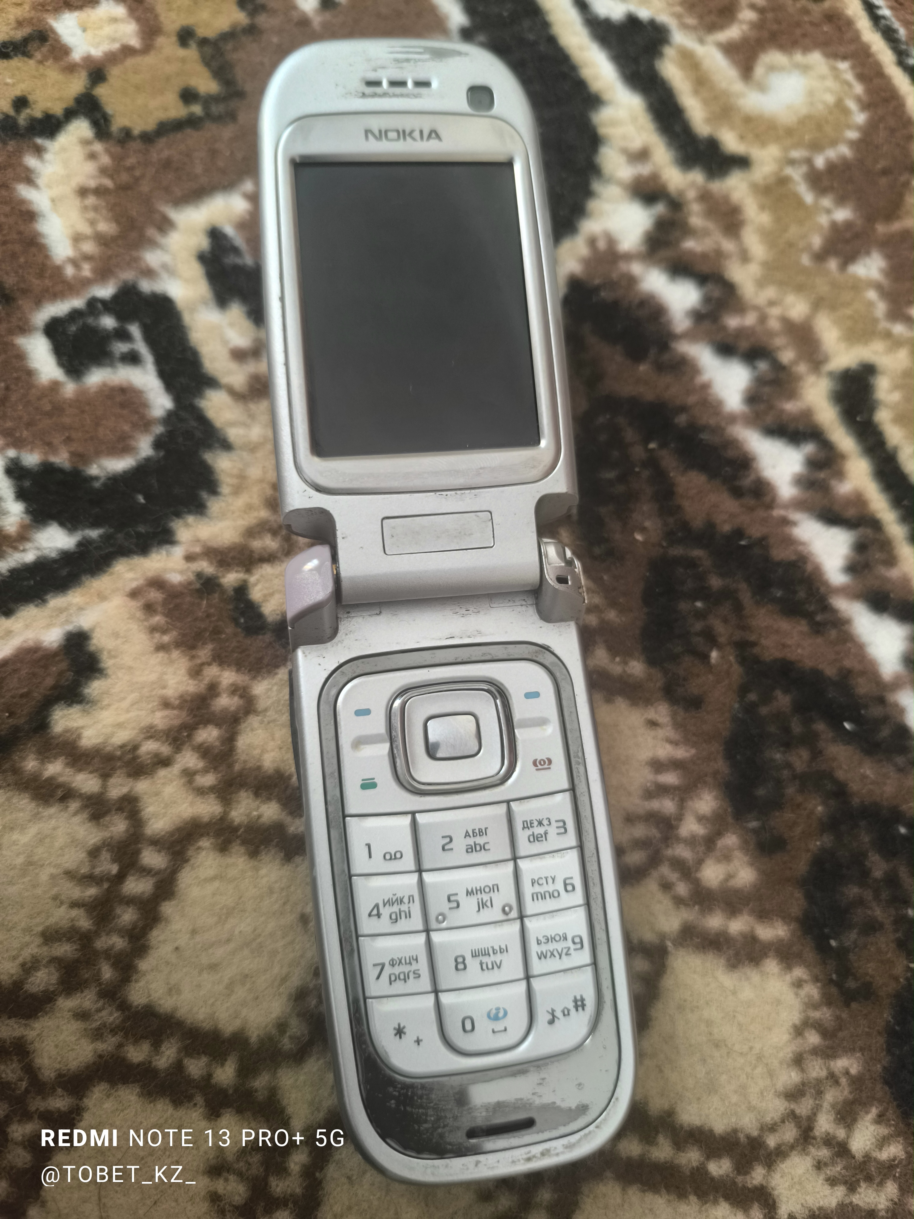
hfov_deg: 58.9
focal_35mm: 23
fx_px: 810
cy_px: 610
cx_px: 457
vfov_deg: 73.9
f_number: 1.65
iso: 1250
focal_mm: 6.14
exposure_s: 1/25
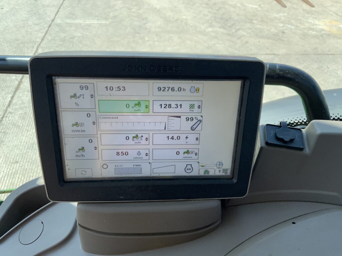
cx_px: 171
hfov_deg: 61.7
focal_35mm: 29
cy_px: 128
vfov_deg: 48.2
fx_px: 287
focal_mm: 3
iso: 16
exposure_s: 1/428
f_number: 1.8
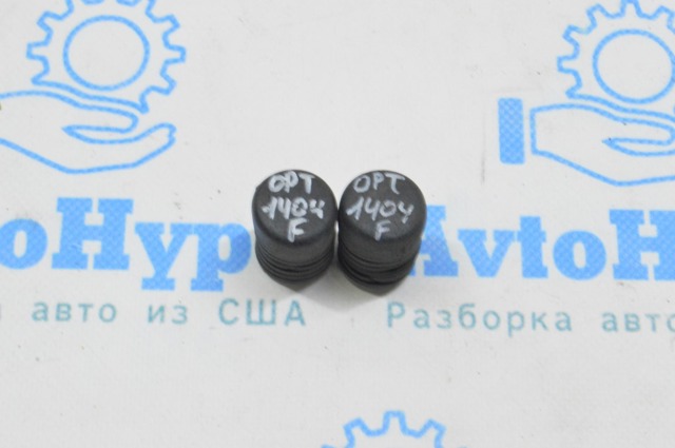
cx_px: 338
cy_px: 224
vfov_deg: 16.5
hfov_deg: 24.6
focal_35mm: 82
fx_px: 1545
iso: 6400
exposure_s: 1/15
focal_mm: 55
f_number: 20
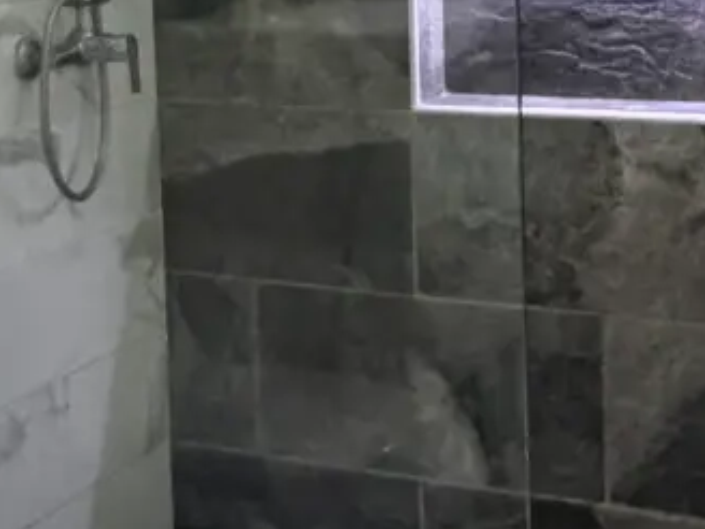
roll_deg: +1.4
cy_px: -71
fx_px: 1670
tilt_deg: -2.7
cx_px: 254
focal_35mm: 82
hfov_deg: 23.8
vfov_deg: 17.3
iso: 1000
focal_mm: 2.22
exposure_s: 1/60
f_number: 2.2
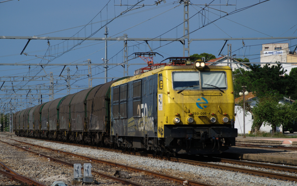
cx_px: 138
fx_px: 1138
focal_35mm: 141
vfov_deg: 9.3
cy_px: 105
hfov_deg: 14.9
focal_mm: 85
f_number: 6.3
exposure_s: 1/400
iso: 100
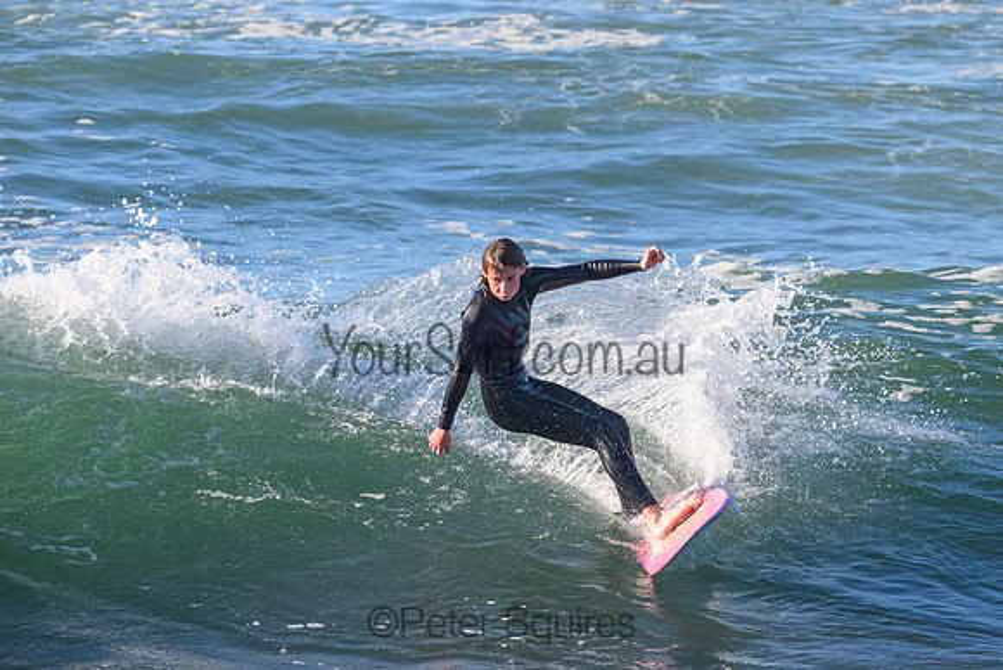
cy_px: 335
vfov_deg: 2.5
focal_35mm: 540
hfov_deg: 3.8
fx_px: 15048
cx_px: 502
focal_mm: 540
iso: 2200
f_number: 11
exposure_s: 1/2000
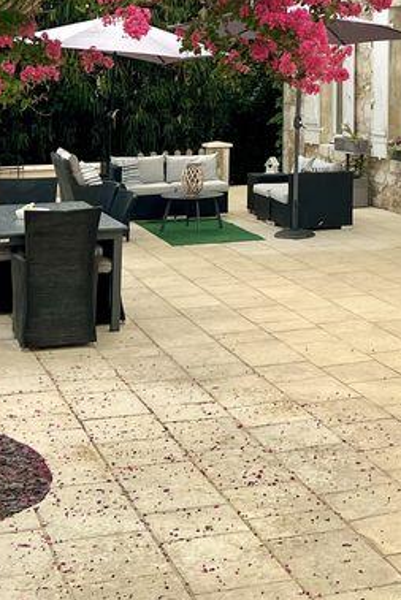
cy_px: 22
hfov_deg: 17.9
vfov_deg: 26.4
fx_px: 1219
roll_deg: +0.8
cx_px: 468
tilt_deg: +1.5
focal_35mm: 73
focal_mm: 5.7
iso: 50
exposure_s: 1/202
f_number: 1.5
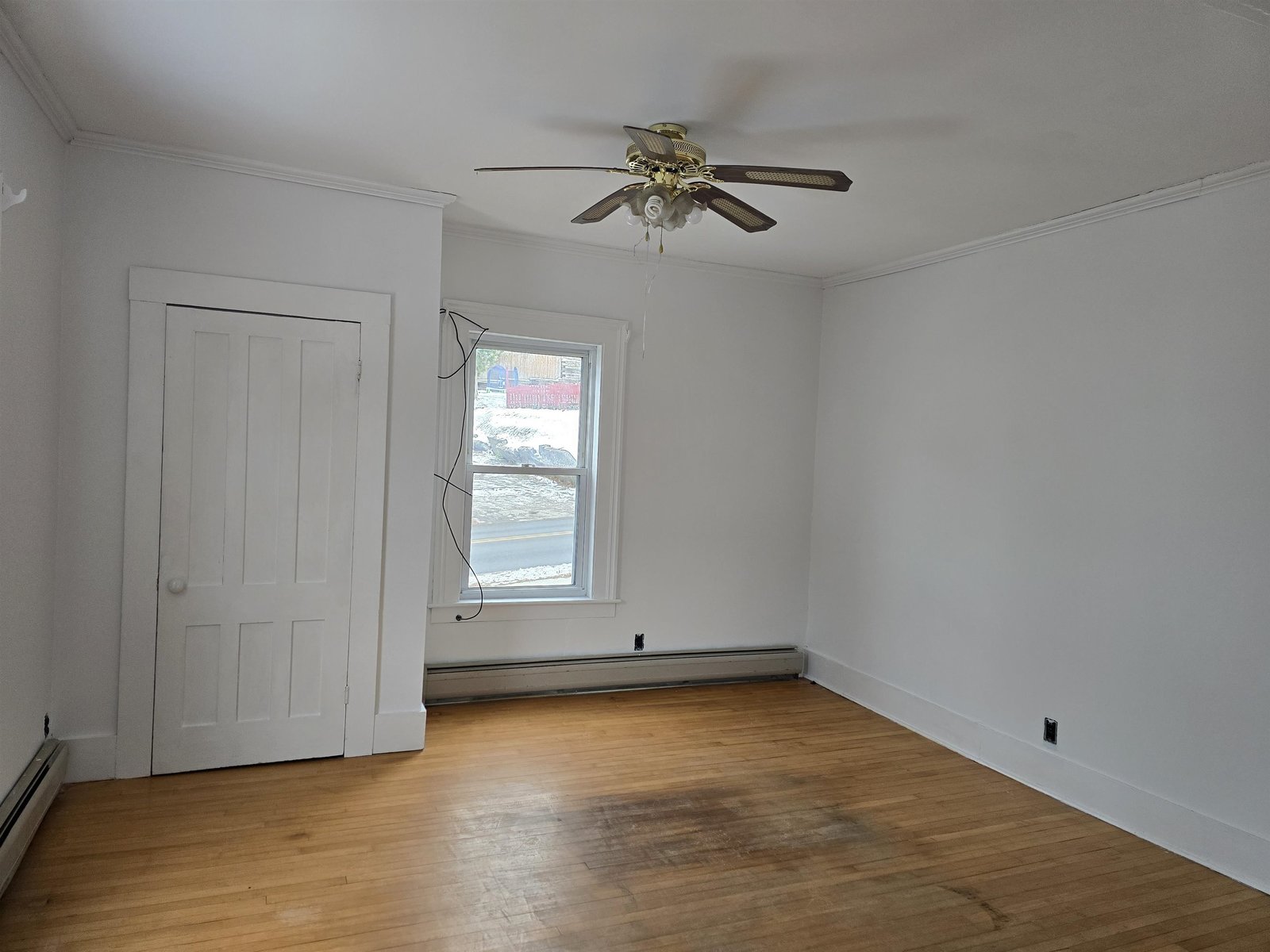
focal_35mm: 23
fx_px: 844
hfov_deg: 73.9
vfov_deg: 58.9
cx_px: 635
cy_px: 476
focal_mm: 6.3
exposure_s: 1/120
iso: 200
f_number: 1.7
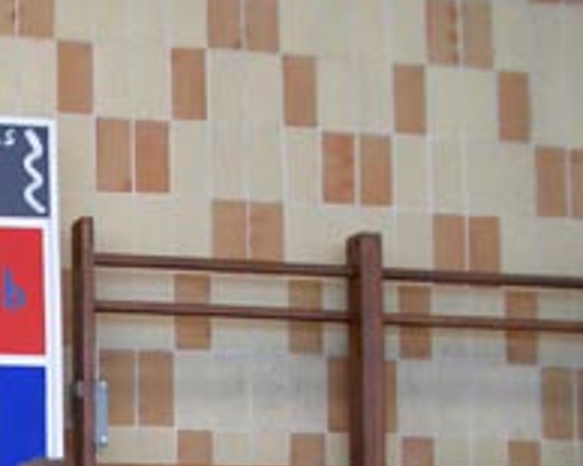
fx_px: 1673
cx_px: -123
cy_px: 549
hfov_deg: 18.7
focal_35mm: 97
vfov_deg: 15.3
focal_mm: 5.8
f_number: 2.6
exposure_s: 1/60
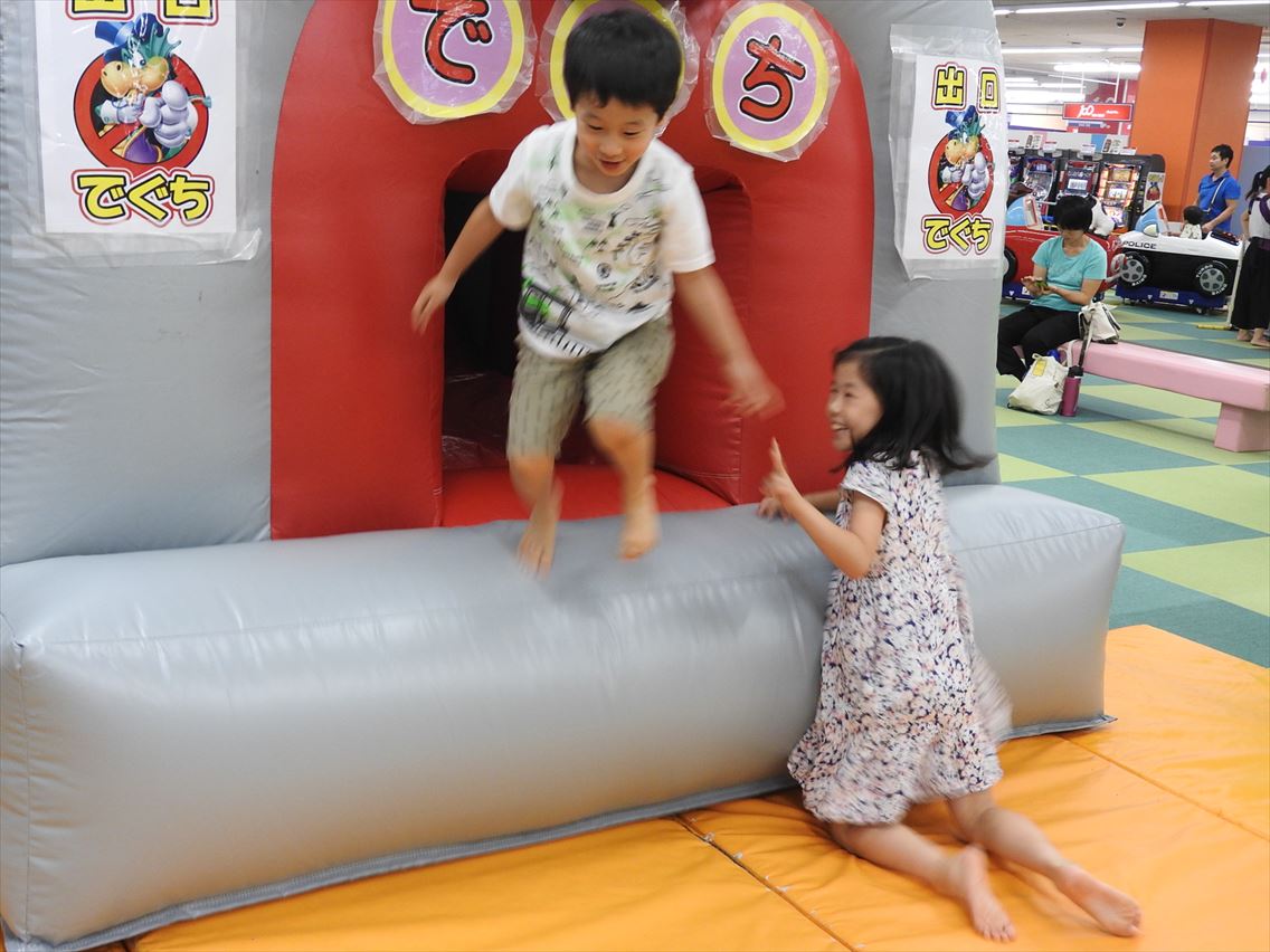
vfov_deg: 36.0
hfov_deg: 46.8
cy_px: 476
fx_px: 1468
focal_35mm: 40
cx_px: 635
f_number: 3.8
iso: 220
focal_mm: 7.2
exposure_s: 1/30
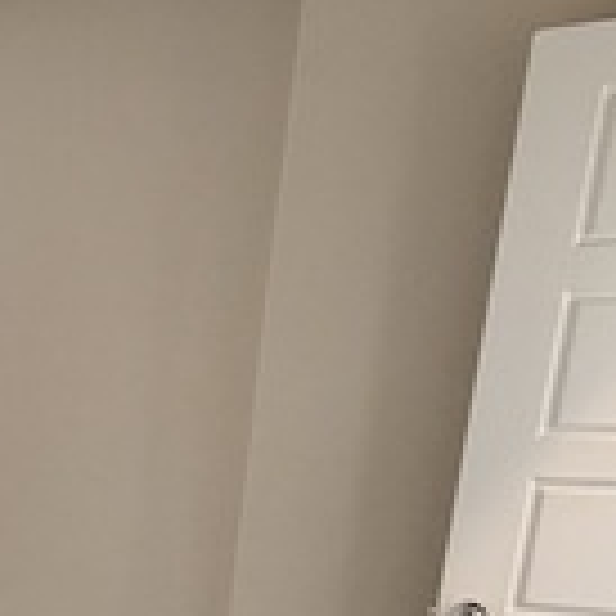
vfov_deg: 26.9
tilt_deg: -16.6
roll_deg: +0.5
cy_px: 697
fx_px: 1168
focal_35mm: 58
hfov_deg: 23.9
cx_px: -288
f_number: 2.2
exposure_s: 1/60
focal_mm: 2.22
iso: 250
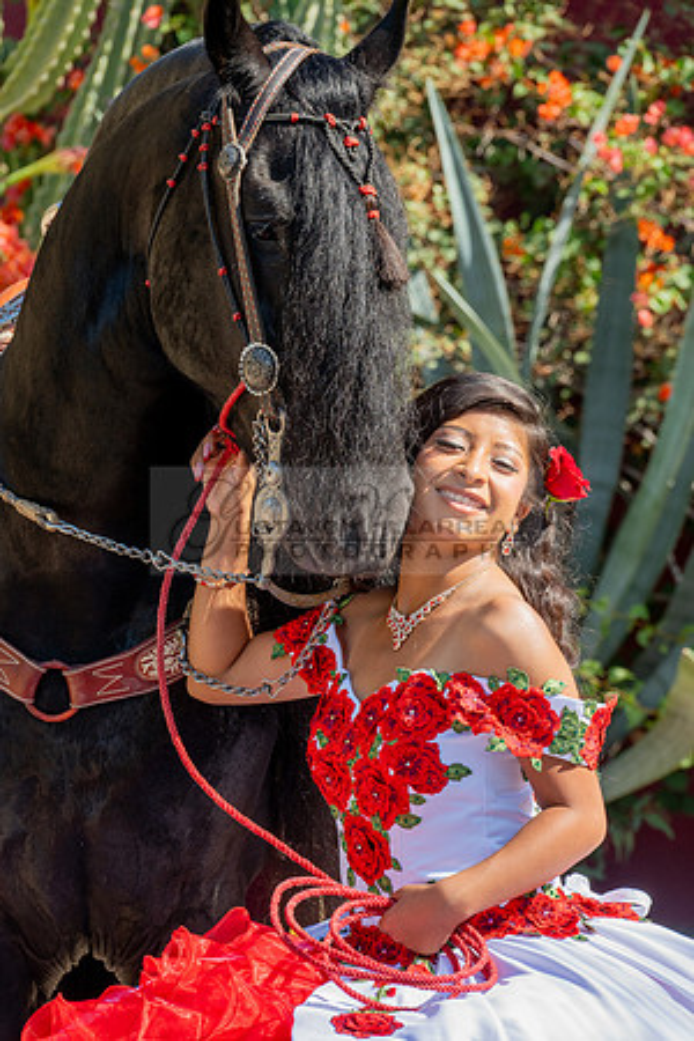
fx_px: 7518
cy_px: 520
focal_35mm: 260
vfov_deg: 7.9
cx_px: 347
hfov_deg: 5.3
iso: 250
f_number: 11
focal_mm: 260
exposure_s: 1/200
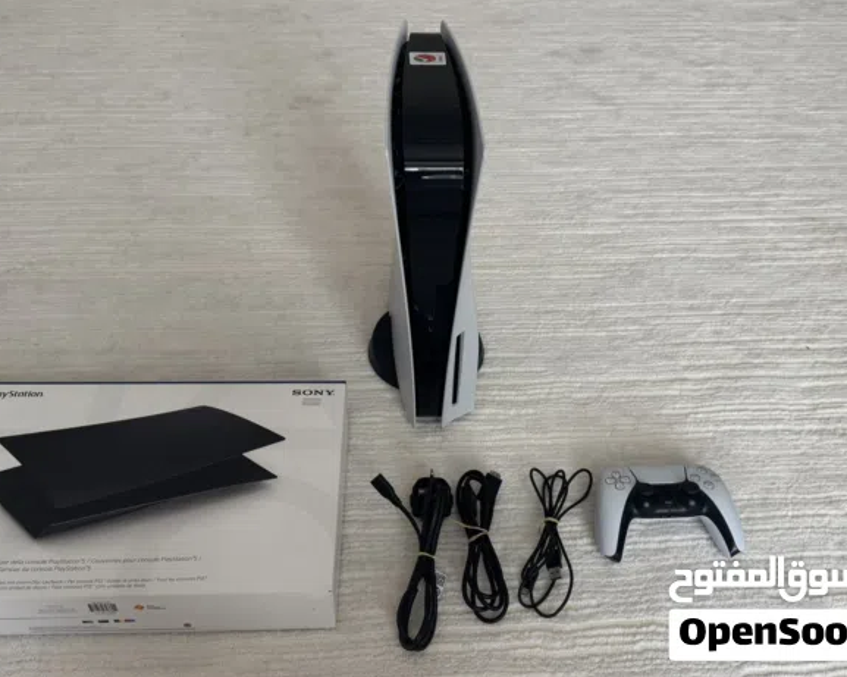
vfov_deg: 54.9
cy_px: 344
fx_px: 651
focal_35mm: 26
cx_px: 448
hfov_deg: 66.0
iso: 200
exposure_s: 1/77
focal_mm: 6.76
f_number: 1.78
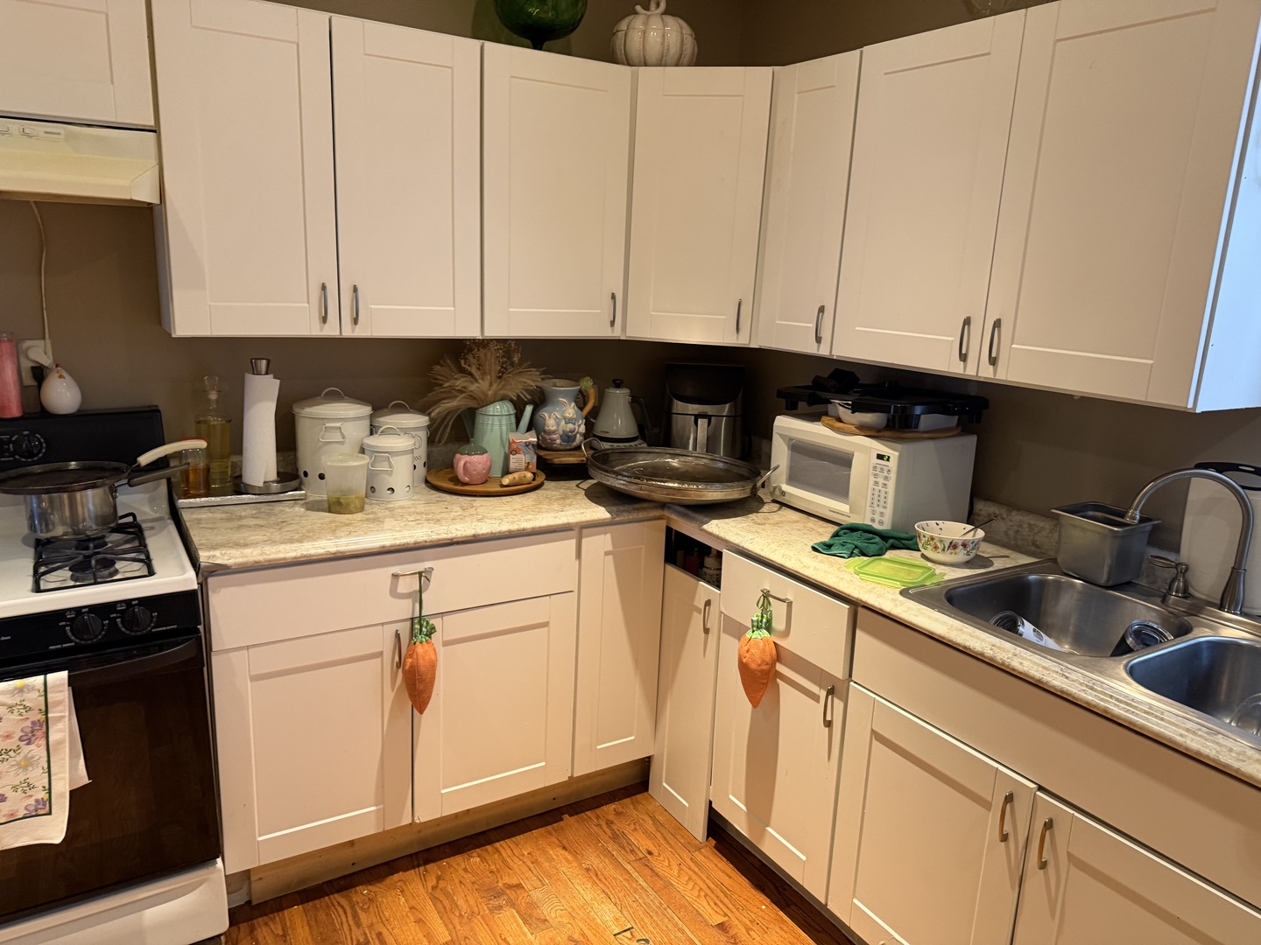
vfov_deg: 56.8
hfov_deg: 71.6
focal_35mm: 24
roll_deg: -1.4
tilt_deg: -13.6
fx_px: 874
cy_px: 472
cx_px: 630
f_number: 1.78
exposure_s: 1/60
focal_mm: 6.76
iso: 320
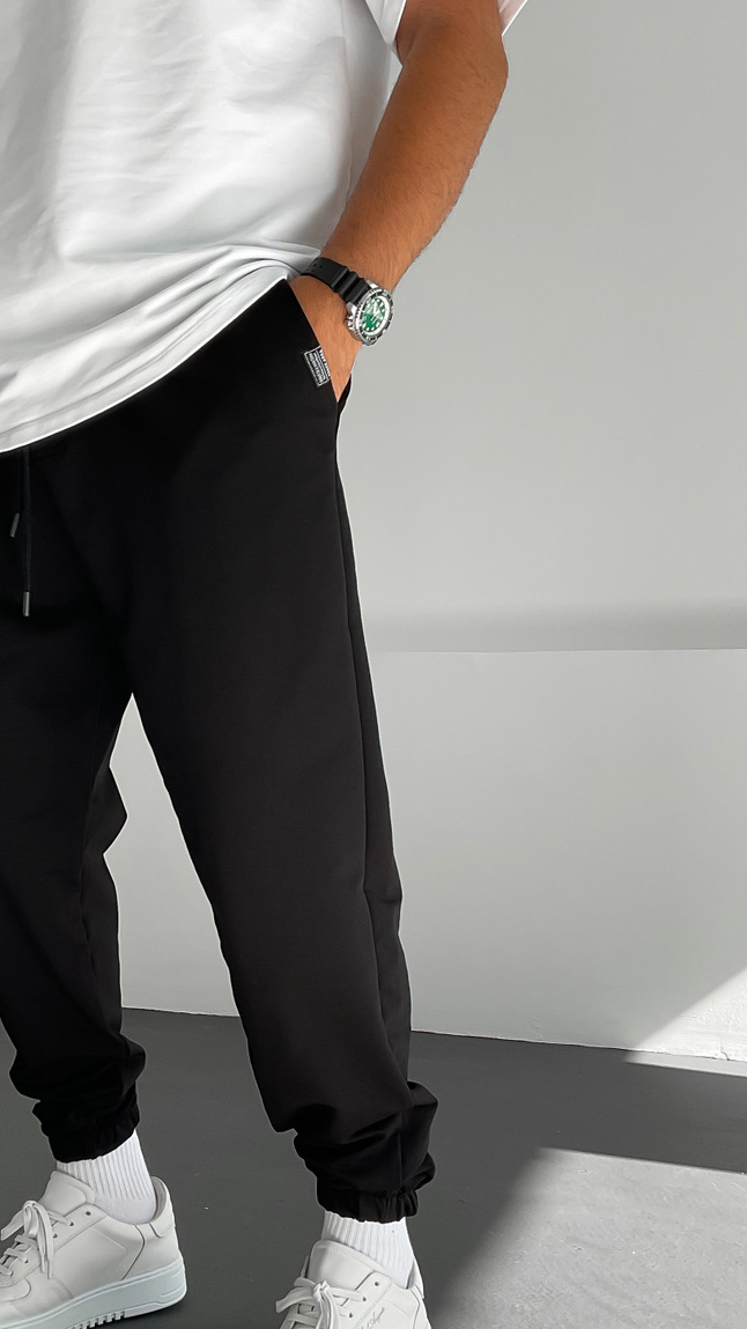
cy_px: 826
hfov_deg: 26.6
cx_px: 151
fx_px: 1550
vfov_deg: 46.0
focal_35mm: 44
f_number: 1.8
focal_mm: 3
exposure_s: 1/310
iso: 16
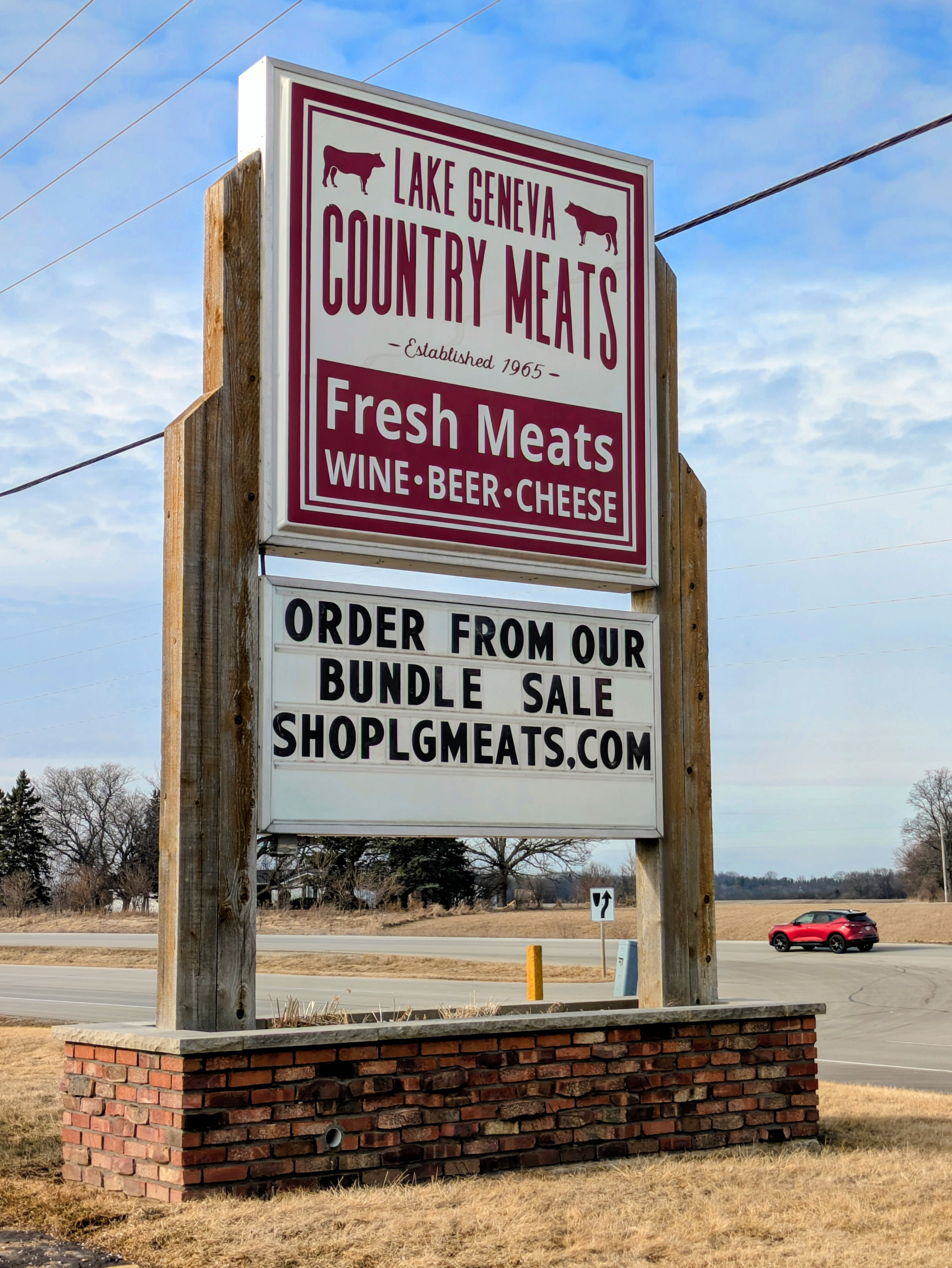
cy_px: 634
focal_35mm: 51
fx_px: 1869
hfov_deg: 28.6
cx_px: 476
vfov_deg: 37.5
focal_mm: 5.43
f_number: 1.89
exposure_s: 1/1255
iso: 50
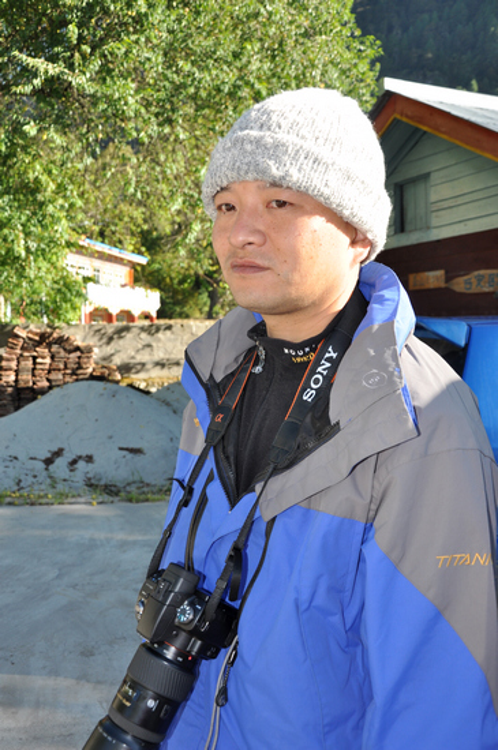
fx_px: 749
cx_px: 249
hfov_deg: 36.8
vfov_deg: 53.2
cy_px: 375
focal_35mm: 36
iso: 200
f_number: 5.6
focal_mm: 24
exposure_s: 1/200
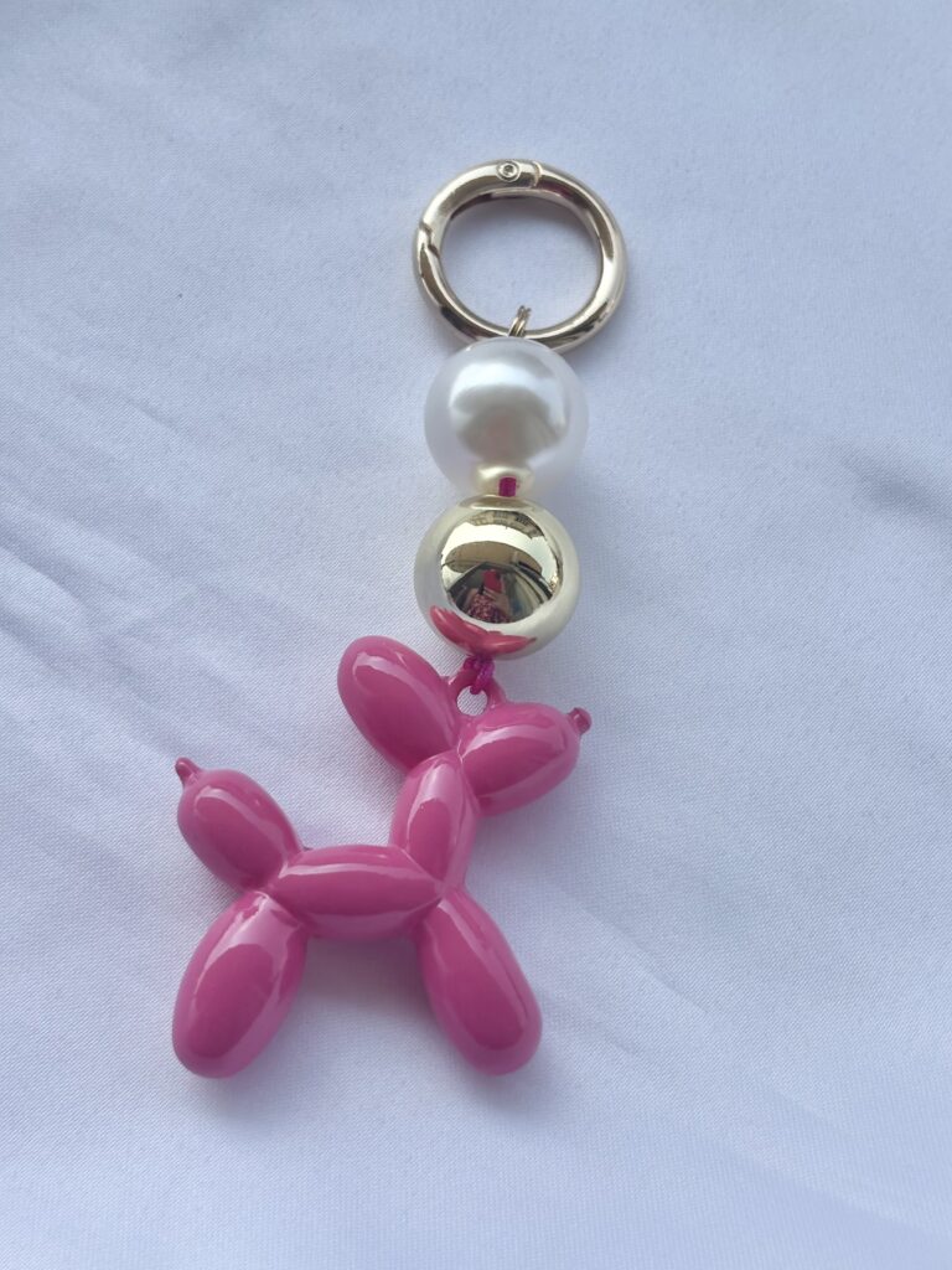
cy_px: 635
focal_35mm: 52
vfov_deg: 36.8
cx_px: 476
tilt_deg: -63.3
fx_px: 1907
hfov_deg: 28.0
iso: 50
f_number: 1.6
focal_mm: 5.96
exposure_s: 1/4065
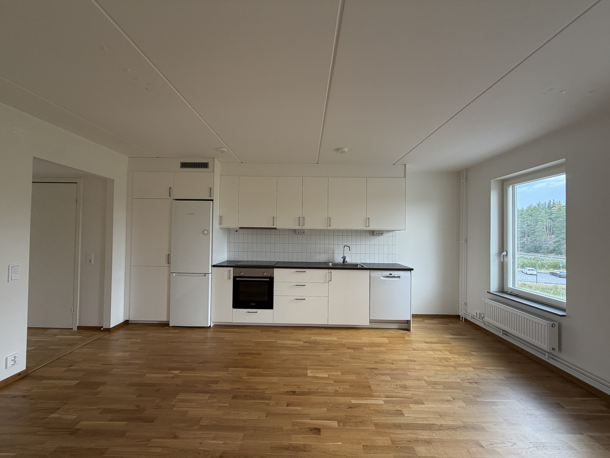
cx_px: 305
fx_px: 247
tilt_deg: +0.5
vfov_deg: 85.7
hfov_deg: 102.1
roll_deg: -0.7
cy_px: 229
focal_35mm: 14
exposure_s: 1/121
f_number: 2.2
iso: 80
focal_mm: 2.22
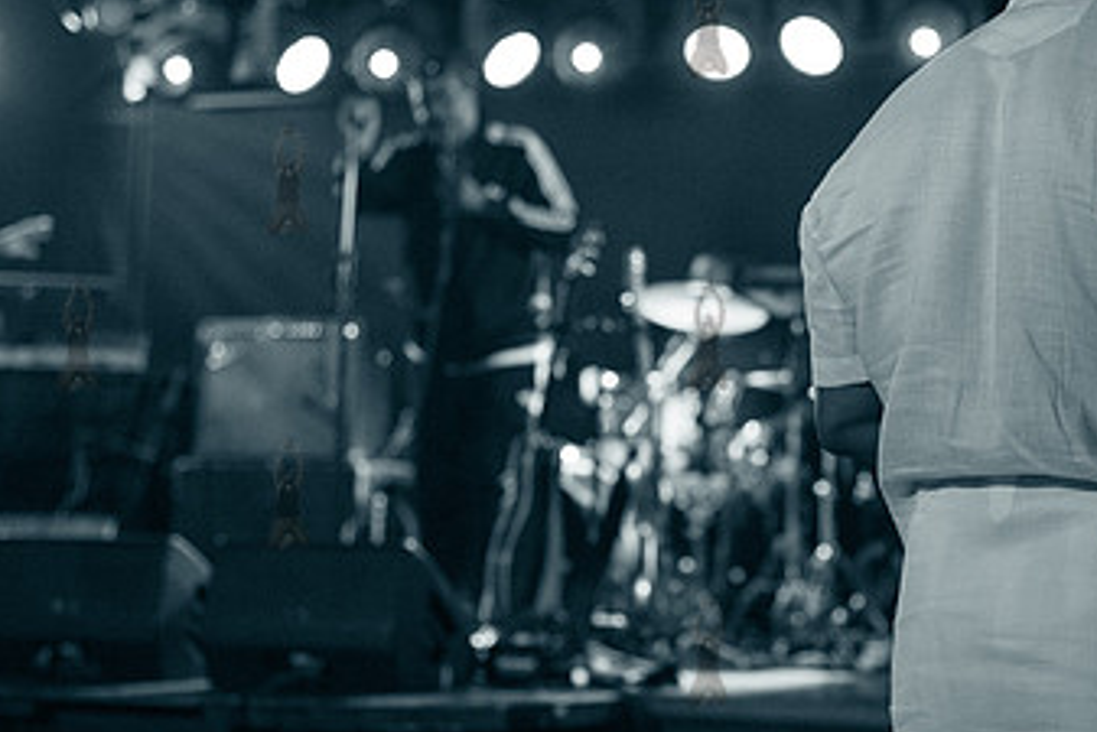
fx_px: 2622
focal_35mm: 86
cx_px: 706
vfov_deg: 15.9
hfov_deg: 23.6
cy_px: 333
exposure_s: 1/400
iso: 4000
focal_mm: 50
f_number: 2.8
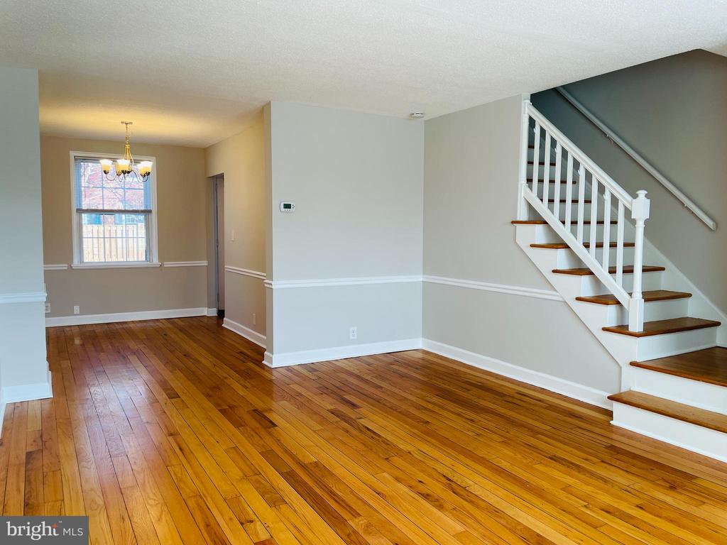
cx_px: 364
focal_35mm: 26
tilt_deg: -4.4
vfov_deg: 53.1
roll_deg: +0.5
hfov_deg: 67.3
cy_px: 272
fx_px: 546
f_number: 1.6
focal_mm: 4.2
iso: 40
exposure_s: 1/120
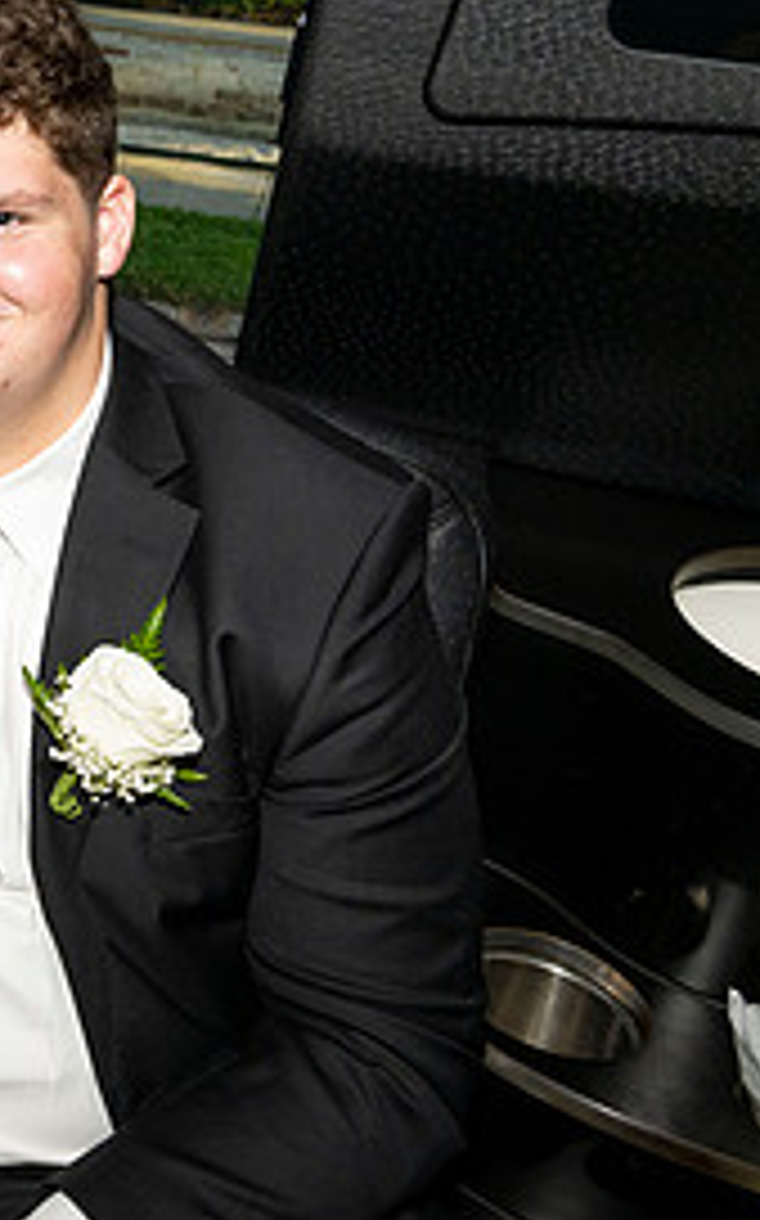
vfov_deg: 34.3
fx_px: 1958
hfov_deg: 18.6
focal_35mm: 59
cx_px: -472
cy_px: 434
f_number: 7.1
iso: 400
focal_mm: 27
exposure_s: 1/100
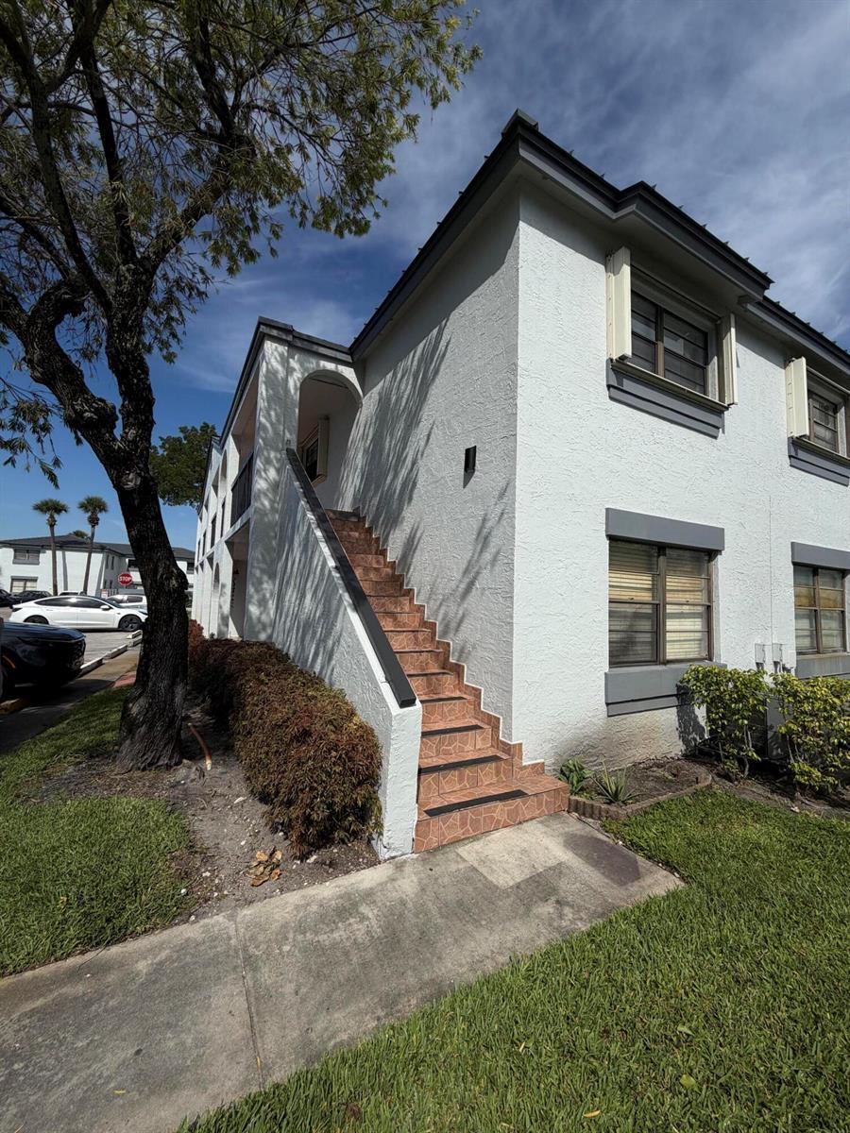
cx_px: 425
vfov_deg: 102.1
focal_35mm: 14
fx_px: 458
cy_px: 566
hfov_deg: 85.7
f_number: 2.2
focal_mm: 2.22
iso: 25
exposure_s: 1/2237
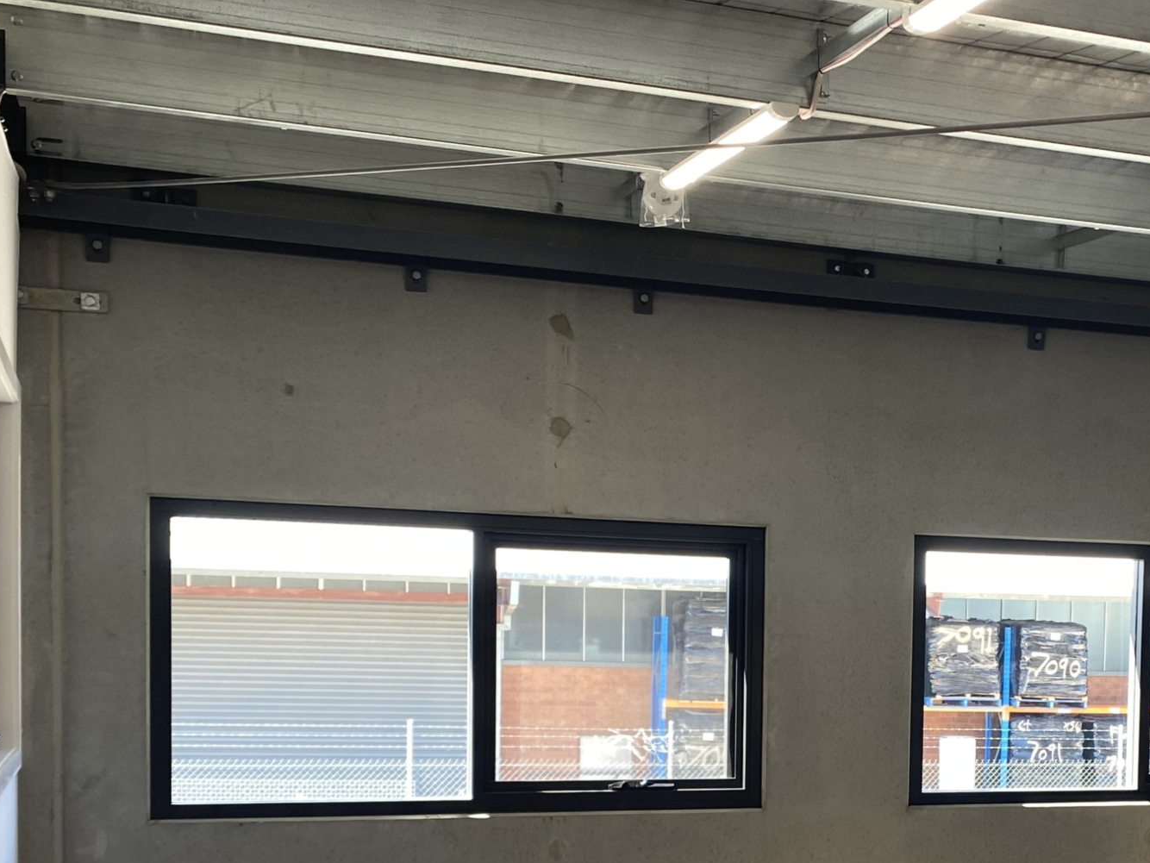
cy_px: 741
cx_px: 899
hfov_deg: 35.2
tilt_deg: -3.0
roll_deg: -2.3
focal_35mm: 53
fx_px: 1761
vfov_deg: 26.8
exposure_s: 1/100
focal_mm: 4.25
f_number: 1.8
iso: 40
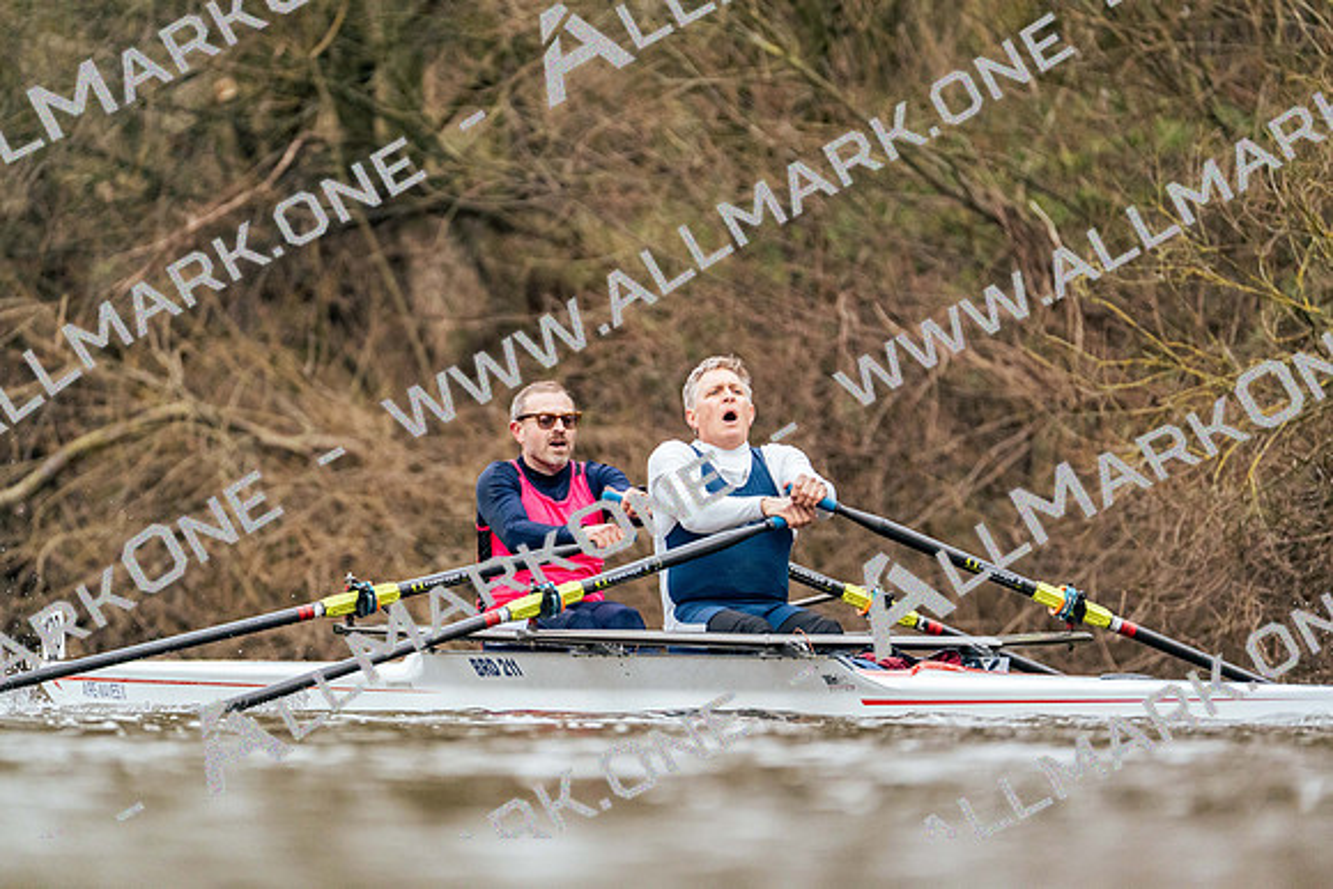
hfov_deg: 3.4
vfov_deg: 2.3
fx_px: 22221
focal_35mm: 600
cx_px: 666
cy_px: 444
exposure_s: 1/1600
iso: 5000
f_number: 6.3
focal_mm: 600
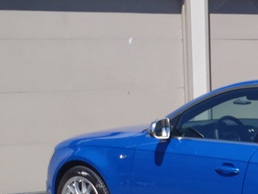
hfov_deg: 17.9
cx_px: 315
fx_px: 775
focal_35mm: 104
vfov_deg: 13.9
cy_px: 220
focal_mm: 6.83
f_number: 13
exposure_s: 1/80
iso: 125
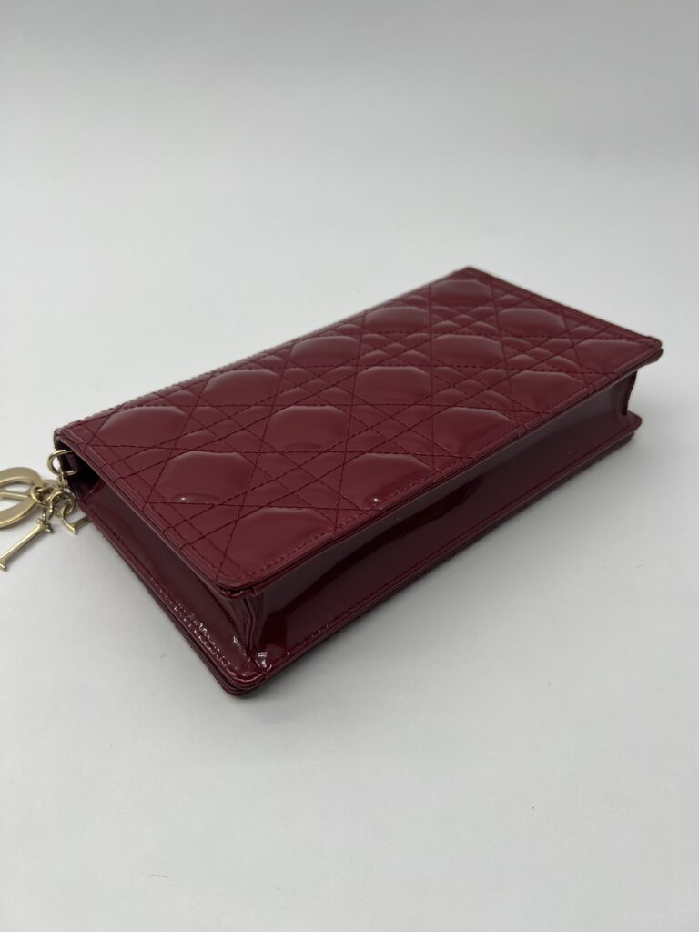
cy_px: 466
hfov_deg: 53.1
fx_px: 700
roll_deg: -1.5
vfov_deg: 67.3
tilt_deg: -39.1
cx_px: 350
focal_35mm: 26
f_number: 1.5
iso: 40
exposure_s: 1/278
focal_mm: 5.7
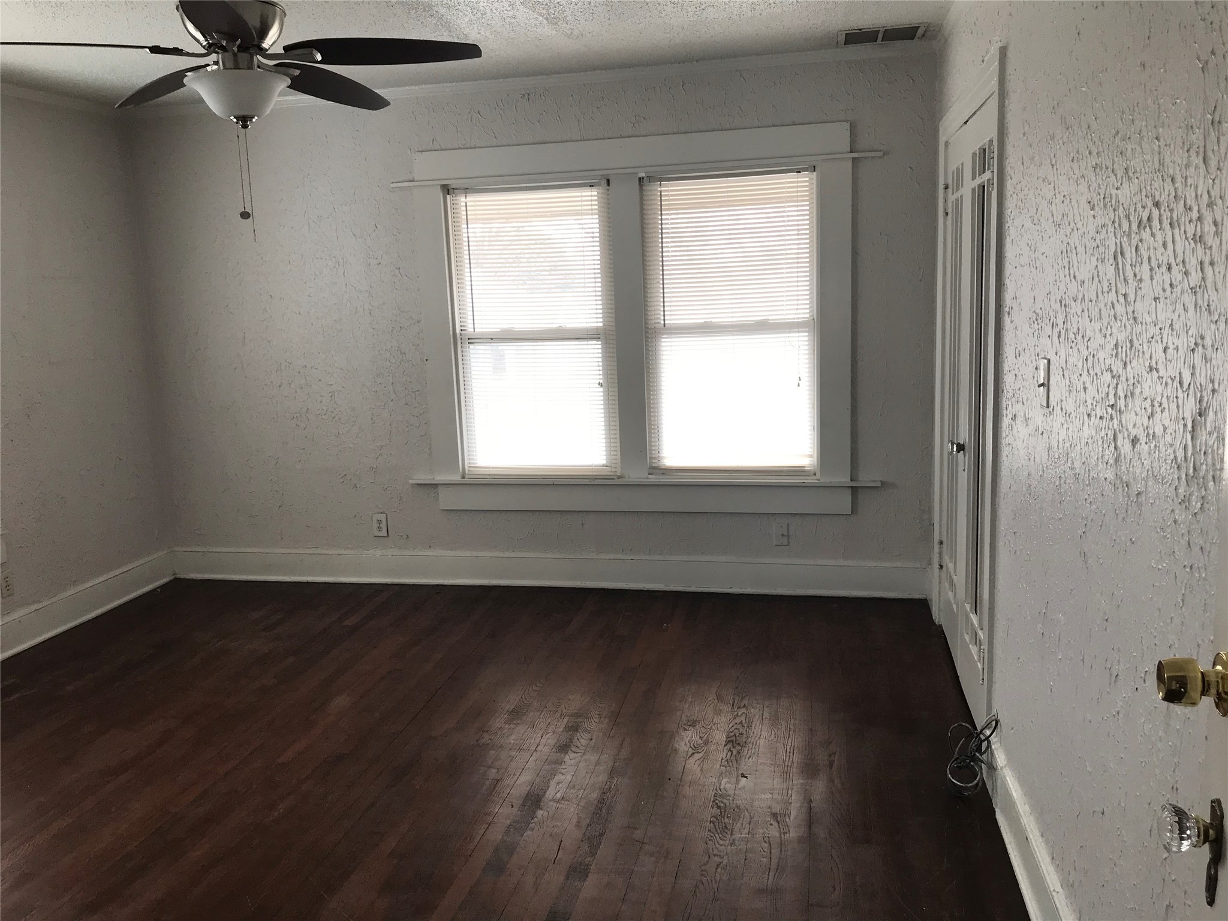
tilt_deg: -9.1
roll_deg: +1.6
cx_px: 614
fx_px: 993
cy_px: 460
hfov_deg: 63.4
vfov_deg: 49.7
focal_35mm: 28
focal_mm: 3.99
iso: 25
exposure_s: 1/60
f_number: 1.8
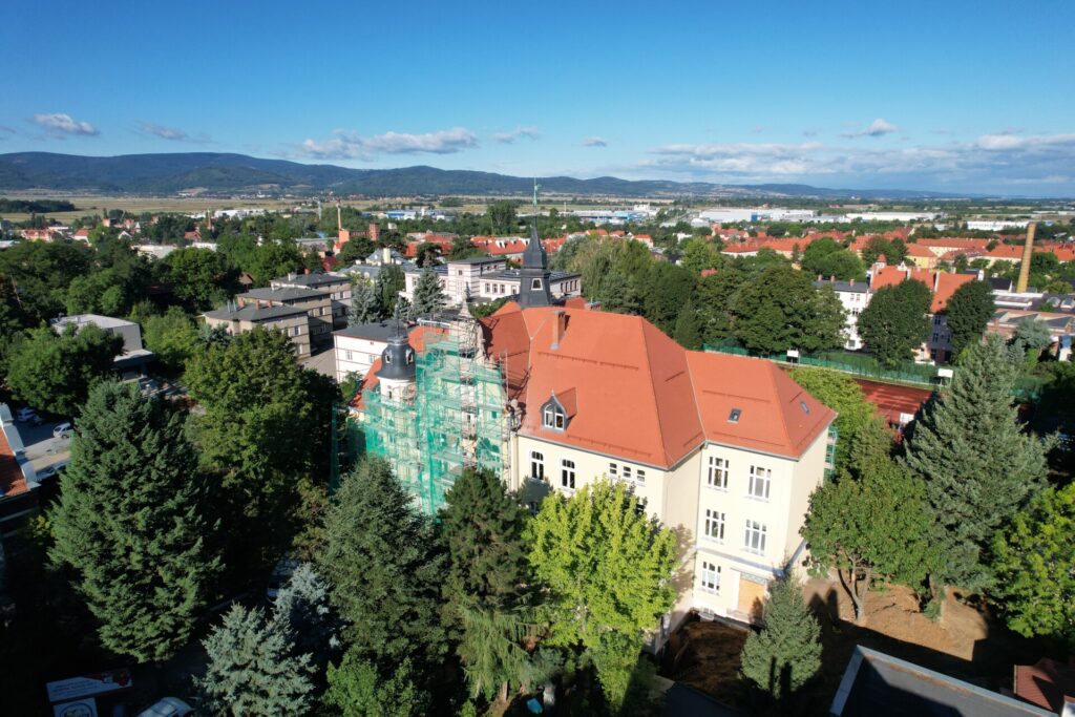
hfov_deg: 78.6
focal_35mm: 22
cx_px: 538
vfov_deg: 57.2
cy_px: 358
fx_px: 657
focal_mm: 8.38
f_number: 2.8
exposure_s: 1/2000
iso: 100
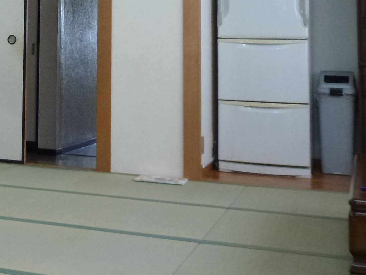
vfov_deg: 20.1
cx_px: -48
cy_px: -21
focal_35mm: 70
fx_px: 740
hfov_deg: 25.5
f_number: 3.5
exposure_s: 1/60
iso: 400
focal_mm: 5.4
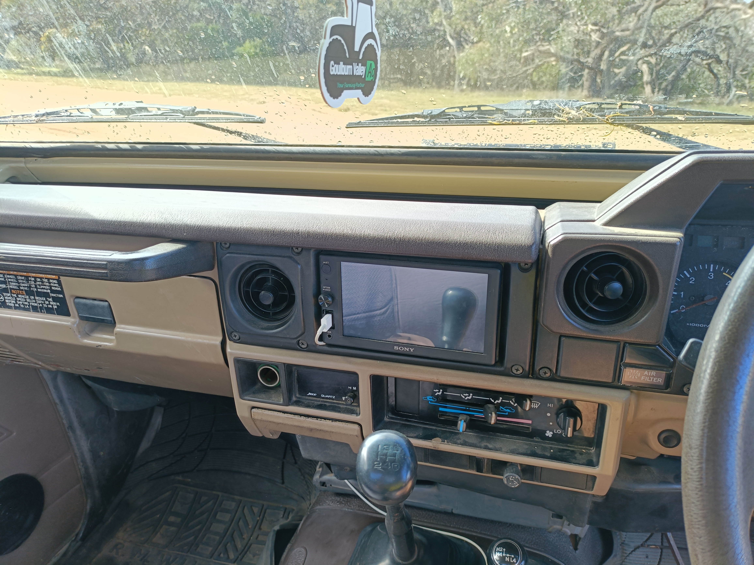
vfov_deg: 54.9
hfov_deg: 69.4
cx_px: 377
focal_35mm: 25
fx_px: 545
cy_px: 282
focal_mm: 4.7
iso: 125
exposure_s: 1/99.9
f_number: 1.7
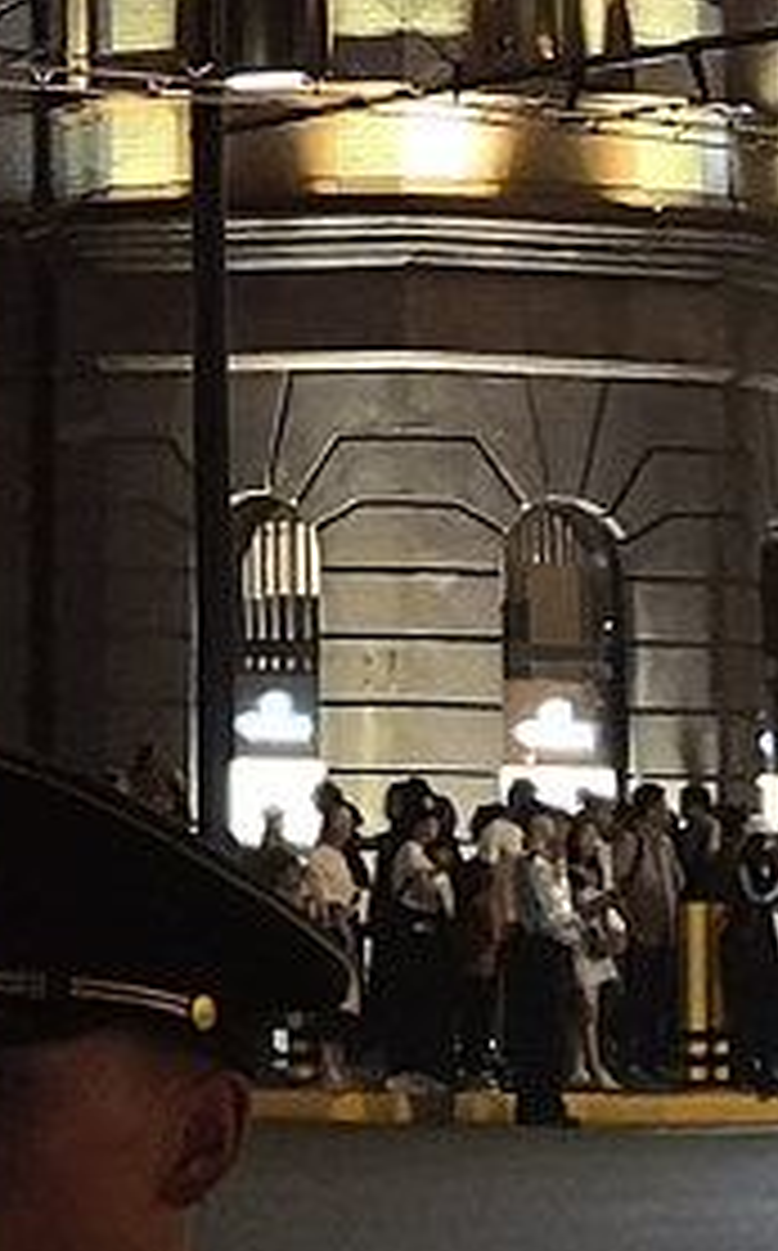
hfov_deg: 7.8
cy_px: -1197
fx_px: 5615
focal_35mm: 165
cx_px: -283
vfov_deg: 11.5
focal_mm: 3.95
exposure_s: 1/33.3
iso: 320
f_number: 1.6
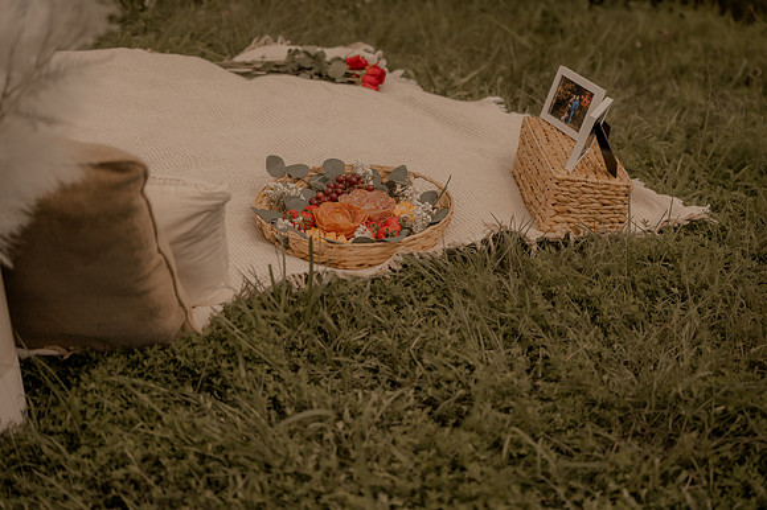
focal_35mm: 70
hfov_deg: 28.9
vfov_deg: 19.4
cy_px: 255
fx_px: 1490
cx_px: 384
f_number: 2.8
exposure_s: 1/1600
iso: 125
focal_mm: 70
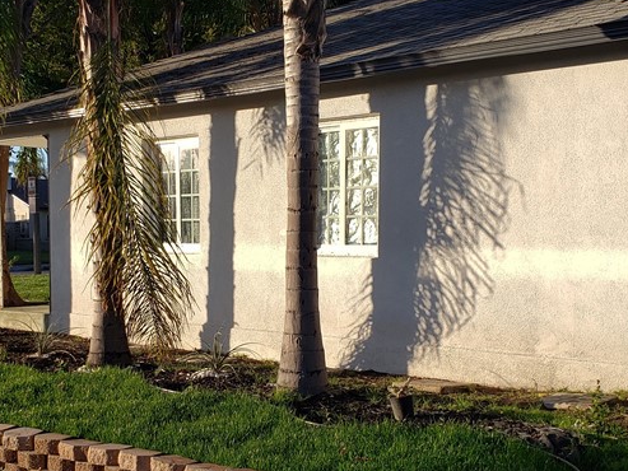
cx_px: 253
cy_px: 292
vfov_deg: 27.0
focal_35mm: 54
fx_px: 980
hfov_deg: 35.4
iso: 50
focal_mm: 4.3
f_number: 2.4
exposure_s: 1/882
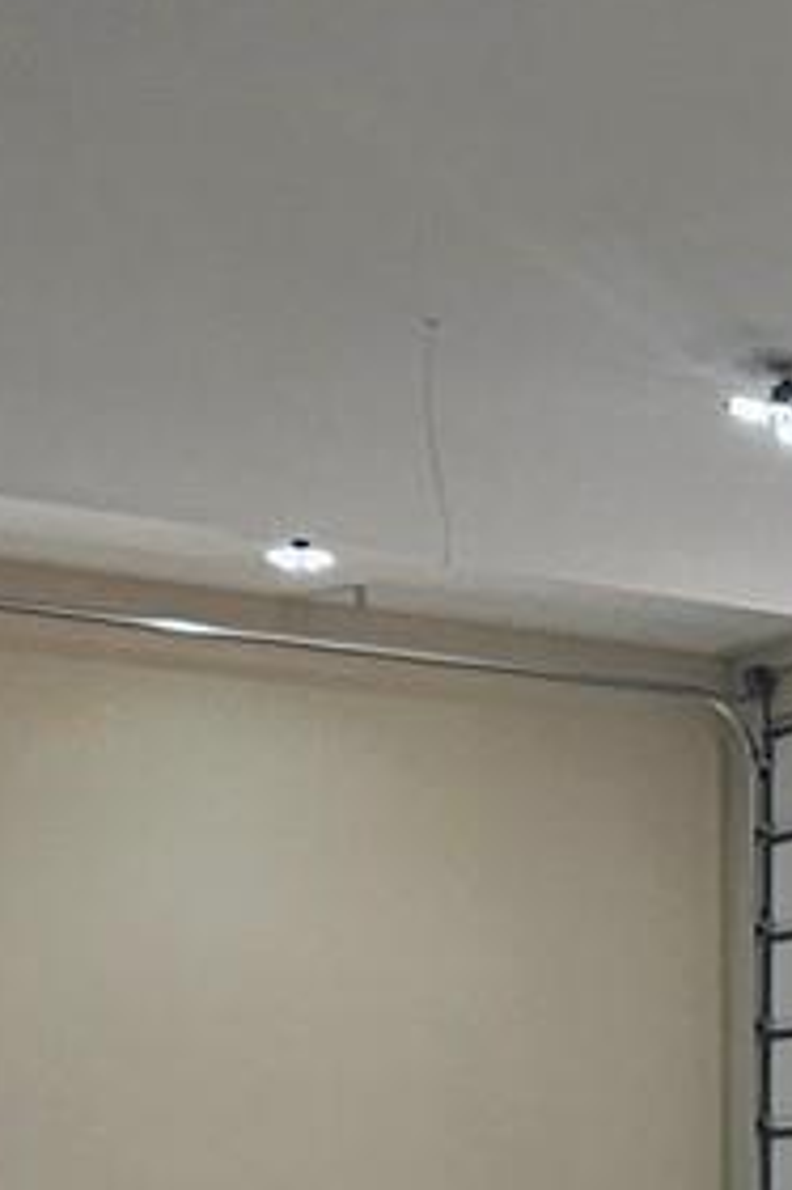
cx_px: 1122
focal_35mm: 77
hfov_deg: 16.4
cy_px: 1228
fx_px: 2544
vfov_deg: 24.9
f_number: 2.2
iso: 50
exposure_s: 1/120
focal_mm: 2.2
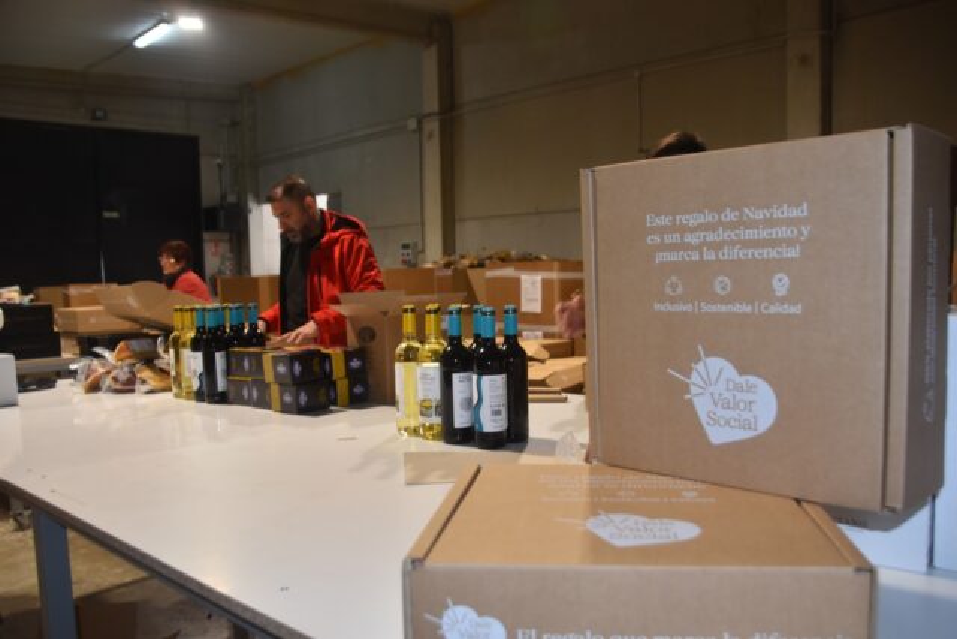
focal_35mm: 32
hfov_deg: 59.5
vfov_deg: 41.7
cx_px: 478
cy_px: 320
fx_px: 838
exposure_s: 1/60
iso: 450
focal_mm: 21
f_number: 3.8
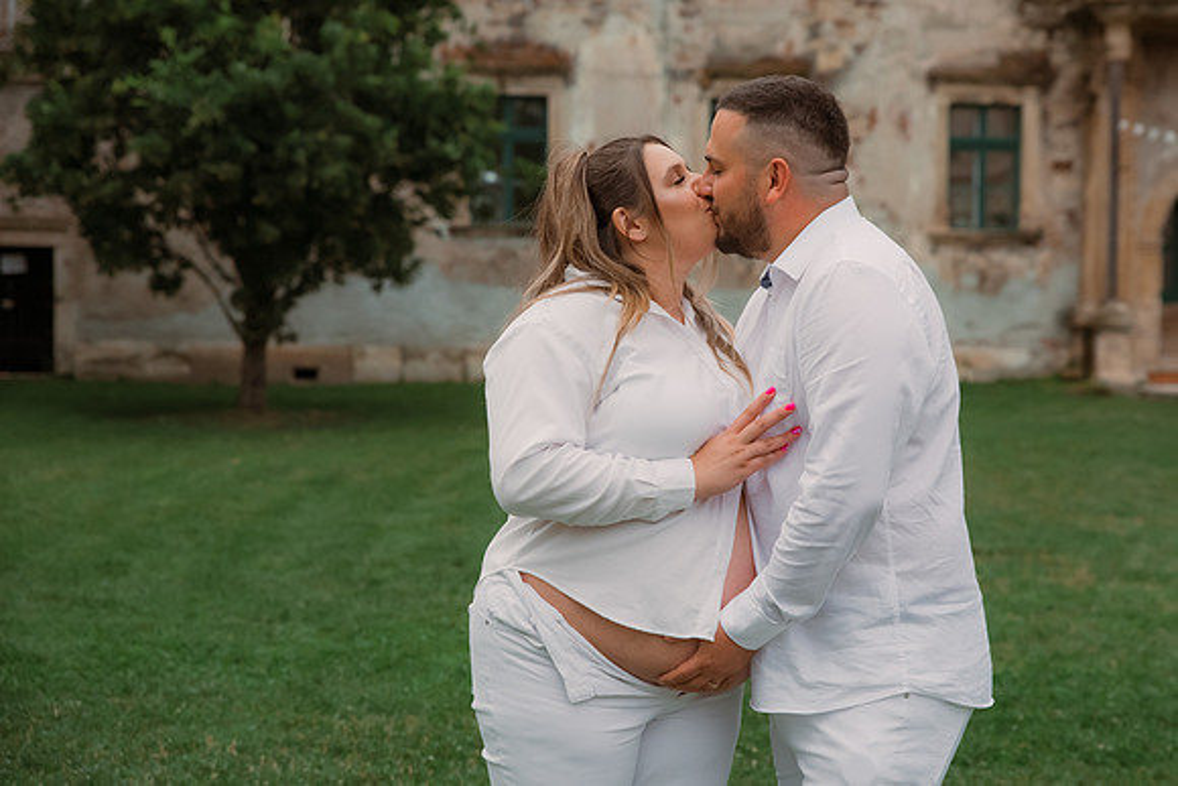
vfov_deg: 18.2
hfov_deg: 27.0
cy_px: 391
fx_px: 2450
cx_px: 669
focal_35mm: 75
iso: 2000
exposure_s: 1/320
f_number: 3.2
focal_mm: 65
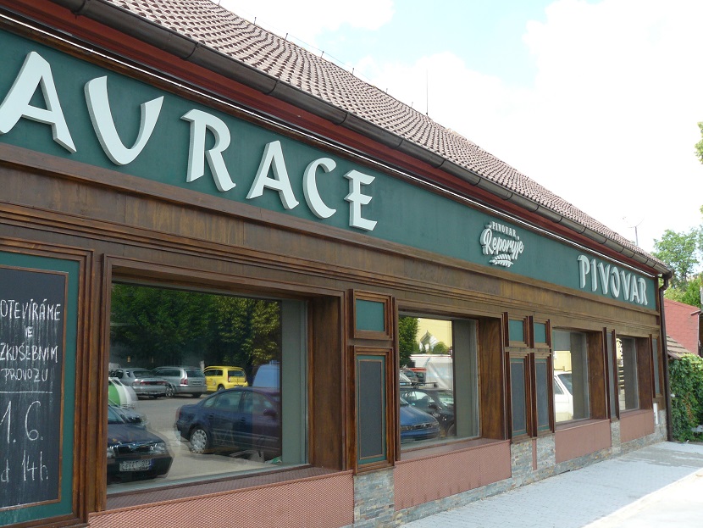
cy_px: 264
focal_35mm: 36
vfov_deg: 39.7
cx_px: 352
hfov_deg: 51.3
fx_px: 731
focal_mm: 6
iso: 100
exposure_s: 1/250
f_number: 4
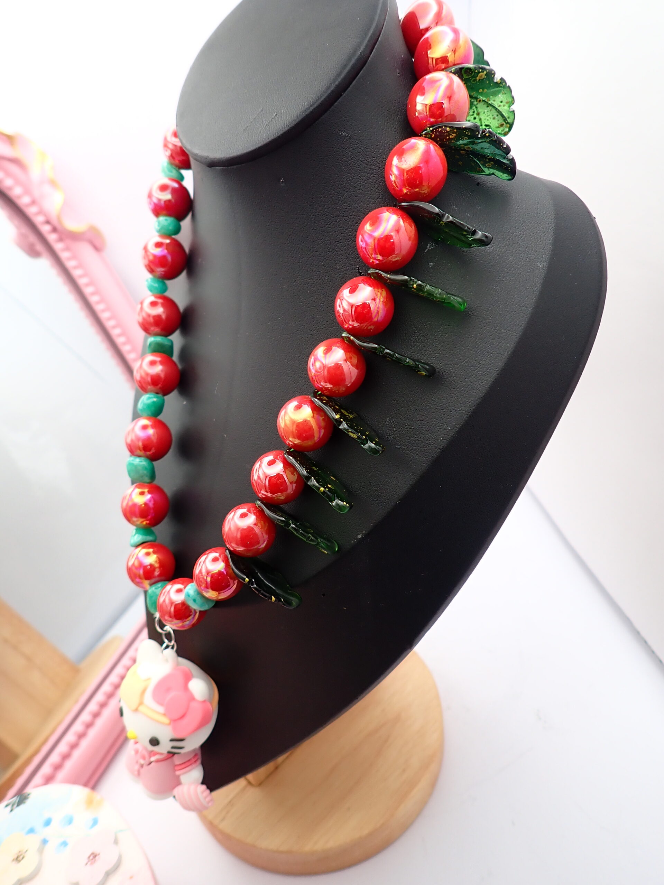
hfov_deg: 54.9
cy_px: 442
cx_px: 332
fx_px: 639
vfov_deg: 69.4
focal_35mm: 25
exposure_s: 1/80
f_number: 2
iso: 100
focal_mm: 4.5
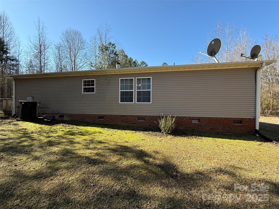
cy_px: 104
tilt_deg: -0.2
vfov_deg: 85.7
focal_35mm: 14
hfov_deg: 102.1
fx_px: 113
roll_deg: -0.5
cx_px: 140
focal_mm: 2.22
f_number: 2.2
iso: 50
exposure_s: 1/506
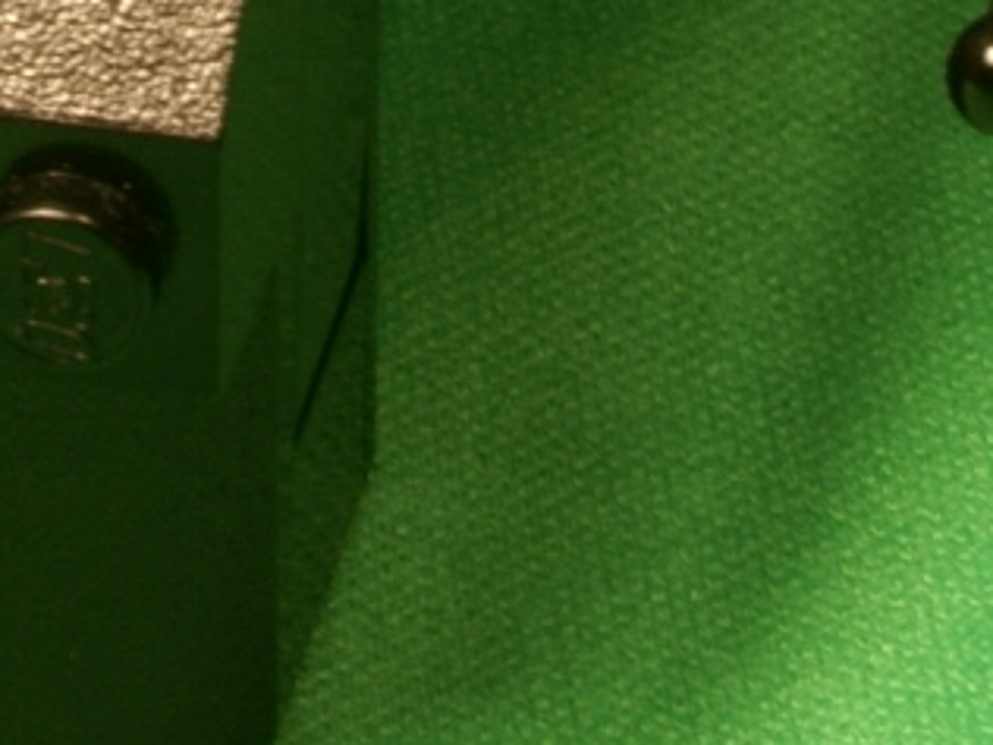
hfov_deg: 5.6
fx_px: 10069
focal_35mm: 351
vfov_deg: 4.2
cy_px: -930
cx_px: -31
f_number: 22
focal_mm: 40
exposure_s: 2
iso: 100
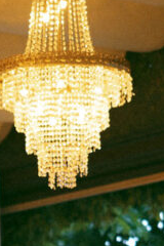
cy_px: 380
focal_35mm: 213
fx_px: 1455
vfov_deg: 9.4
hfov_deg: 6.4
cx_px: -14
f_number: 1.4
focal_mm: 50
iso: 800
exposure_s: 1/160
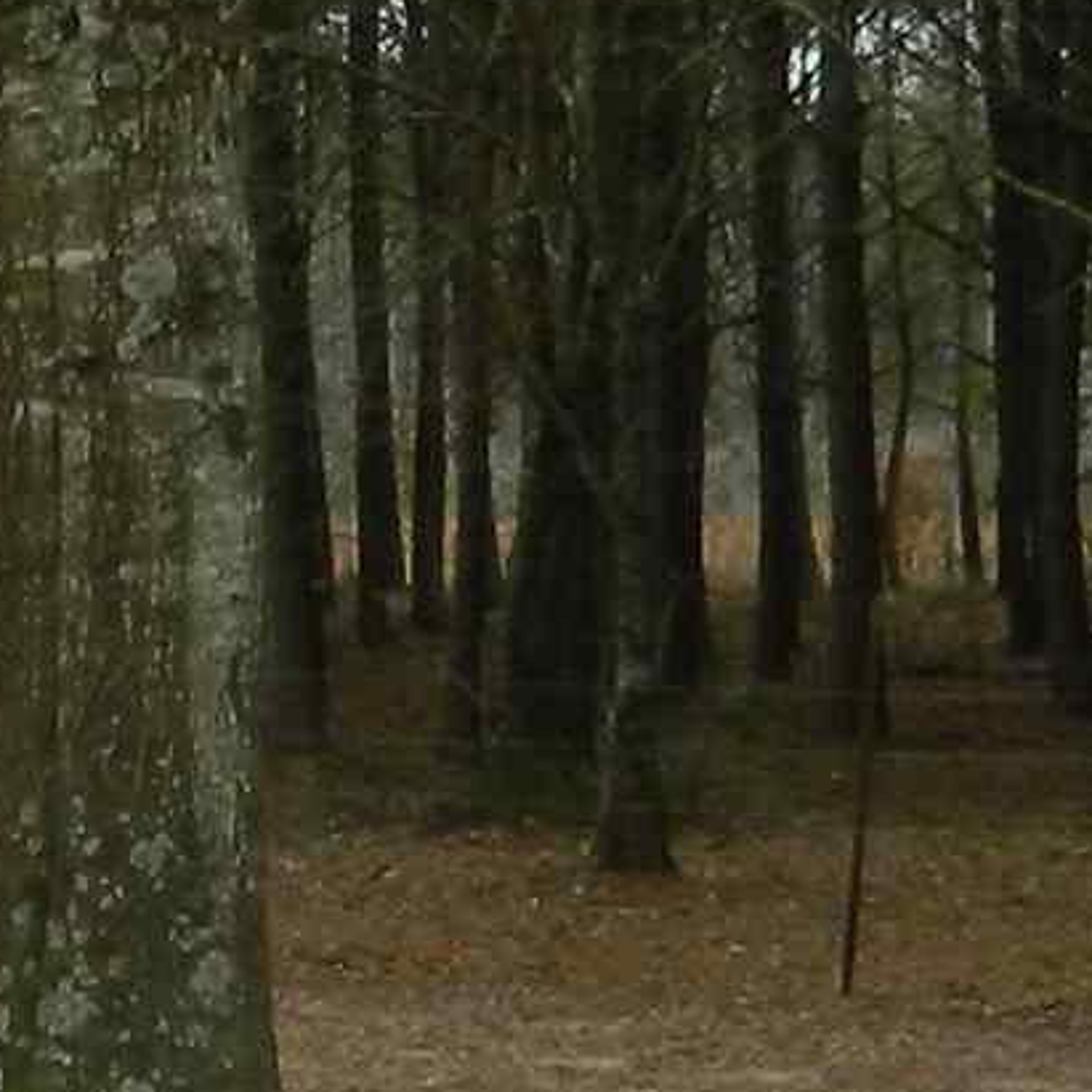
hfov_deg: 9.1
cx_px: -1825
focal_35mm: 165
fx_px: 5889
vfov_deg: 10.6
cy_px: 643
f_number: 3.1
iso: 80
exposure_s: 1/125
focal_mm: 4.5
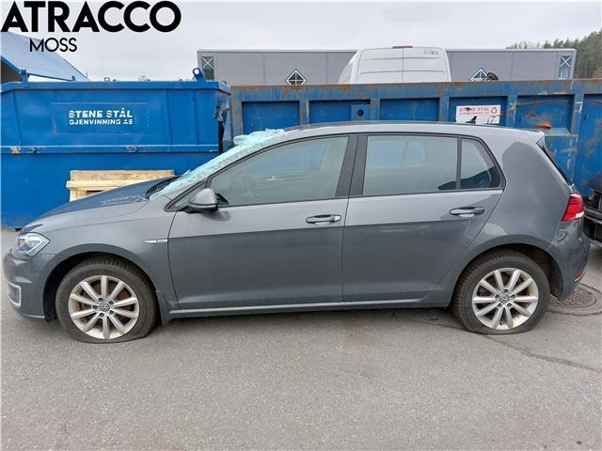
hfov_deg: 71.6
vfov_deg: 56.8
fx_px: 417
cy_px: 226
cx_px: 301
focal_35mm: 24
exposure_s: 1/213
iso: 25
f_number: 1.8
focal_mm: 5.23
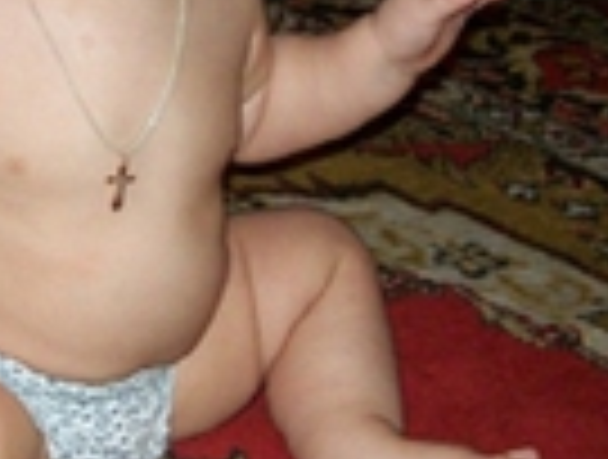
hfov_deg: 17.0
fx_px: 1990
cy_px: 122
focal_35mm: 113
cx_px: -9
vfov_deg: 13.1
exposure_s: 1/60
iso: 160
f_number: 2.7
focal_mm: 6.1
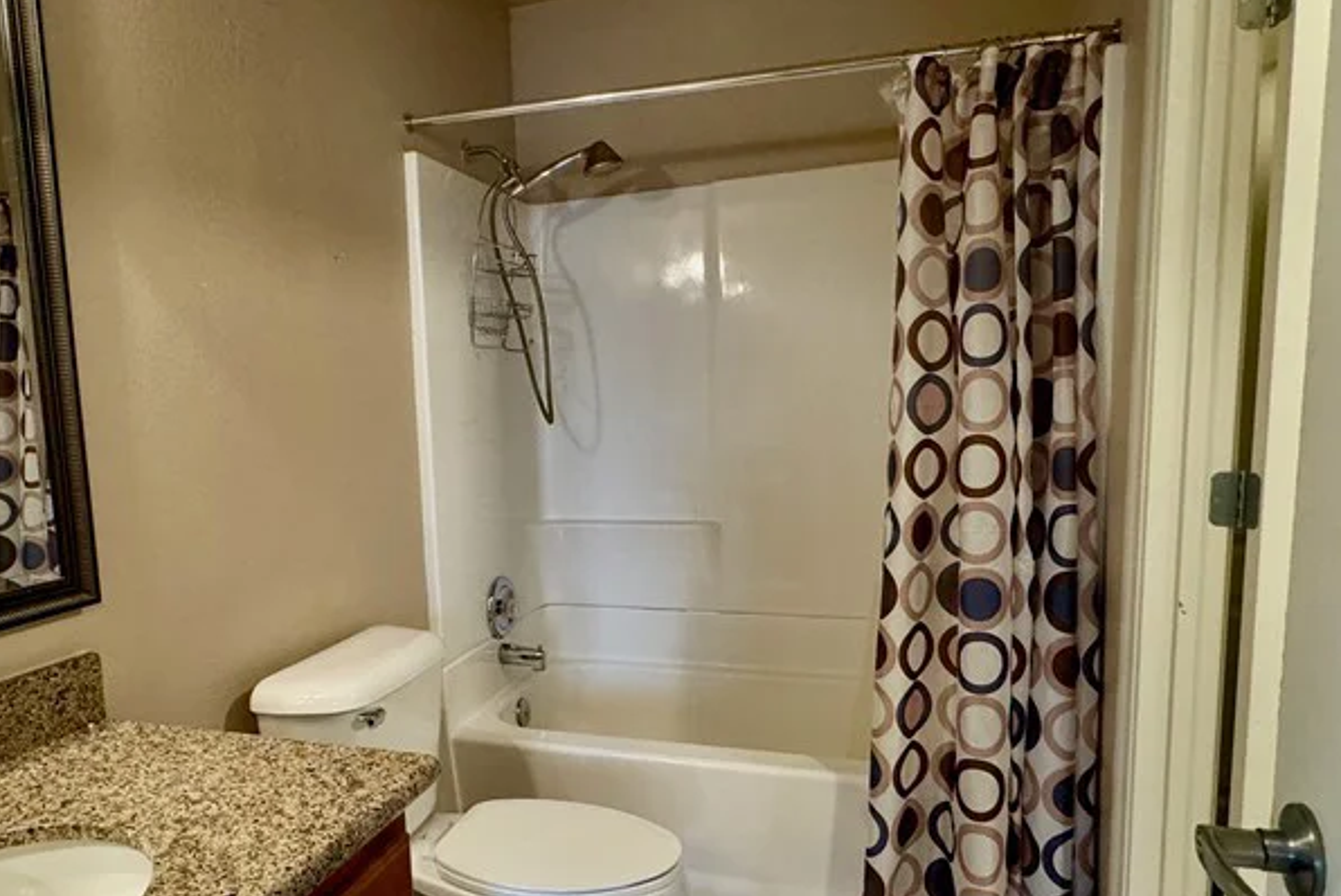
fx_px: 932
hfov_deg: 70.9
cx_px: 549
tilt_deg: -9.1
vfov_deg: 51.1
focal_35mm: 25
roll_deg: +1.9
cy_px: 522
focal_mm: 2.22
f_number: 2.2
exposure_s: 1/60
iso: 400
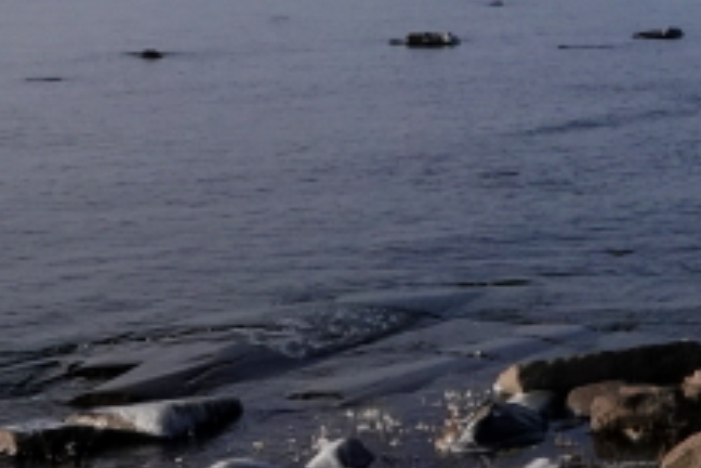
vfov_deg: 13.7
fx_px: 1947
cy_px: 216
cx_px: 1100
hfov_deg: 17.9
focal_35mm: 100
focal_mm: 8.8
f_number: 8
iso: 800
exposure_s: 1/2000
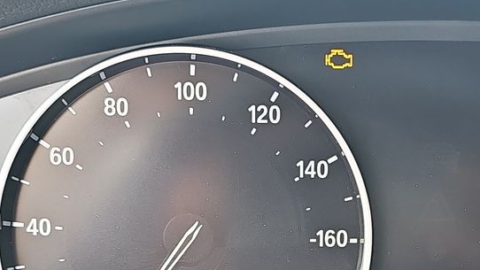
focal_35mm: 74
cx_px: 313
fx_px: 942
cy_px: 282
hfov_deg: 28.4
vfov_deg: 15.9
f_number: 1.7
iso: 220
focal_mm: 6.3
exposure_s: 1/59
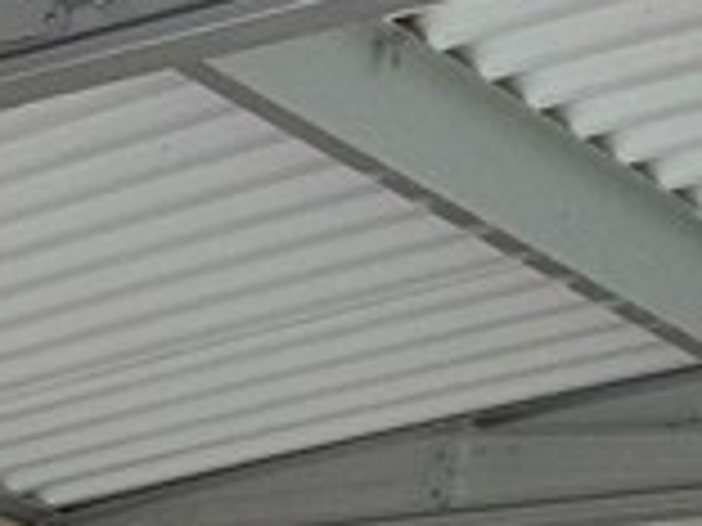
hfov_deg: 12.0
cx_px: -558
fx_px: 3062
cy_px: 1596
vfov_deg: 8.3
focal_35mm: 151
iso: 200
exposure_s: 1/180
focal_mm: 5.4
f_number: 1.8
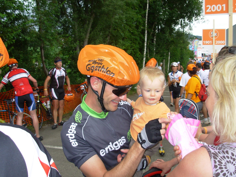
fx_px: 259
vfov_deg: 37.7
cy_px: 88
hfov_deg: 49.0
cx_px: 118
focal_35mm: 38
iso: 50
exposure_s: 1/264
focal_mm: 6.3
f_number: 2.9
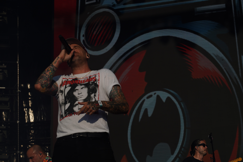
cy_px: 81
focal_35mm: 104
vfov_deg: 13.2
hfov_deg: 19.6
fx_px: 702
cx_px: 122
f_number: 8
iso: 100
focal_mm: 104
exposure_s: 1/1600
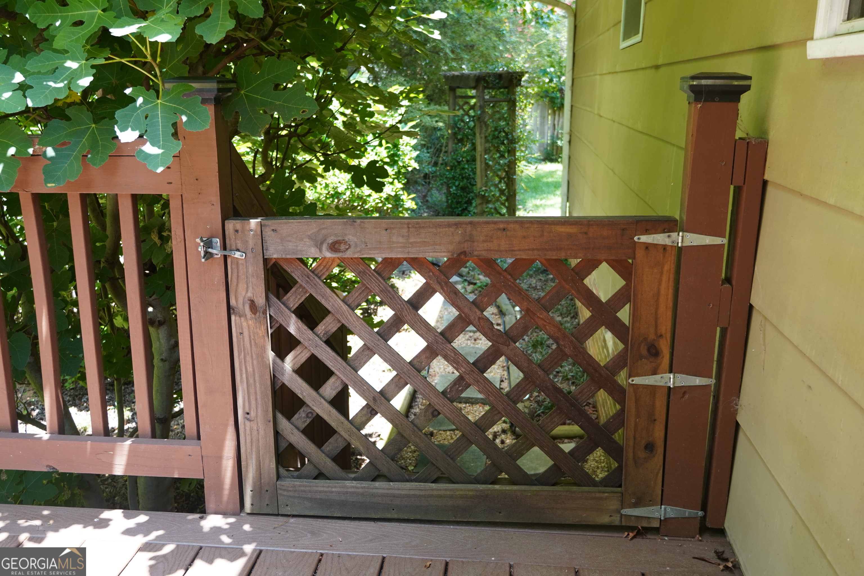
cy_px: 288
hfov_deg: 55.1
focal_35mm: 34
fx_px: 828
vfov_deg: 38.4
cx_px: 432
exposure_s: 1/160
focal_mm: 23
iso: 400
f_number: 4
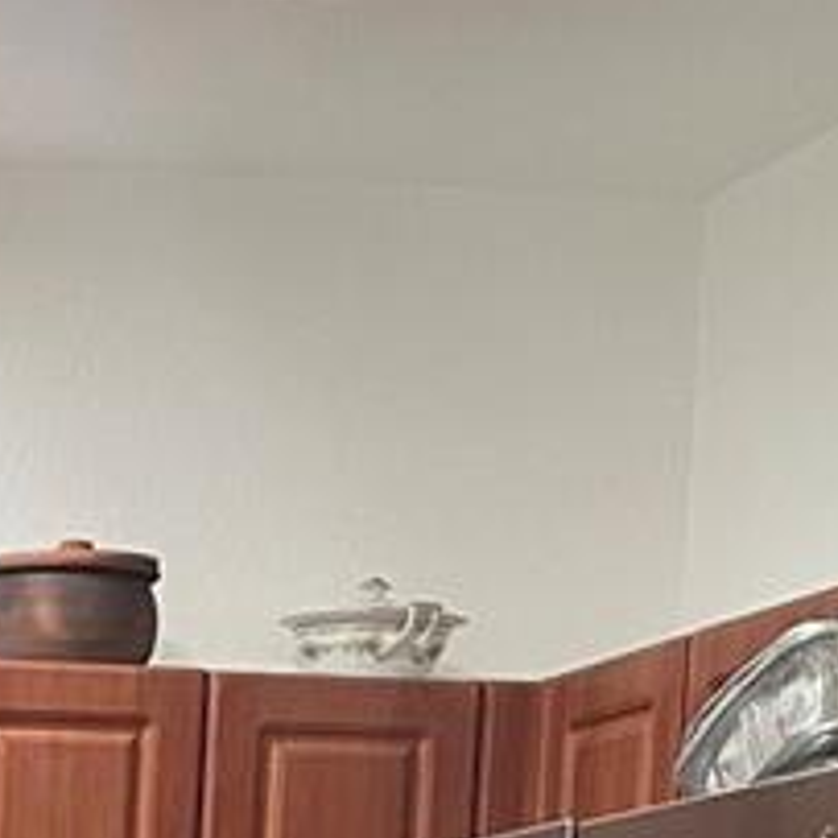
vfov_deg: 11.9
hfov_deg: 12.0
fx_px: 3725
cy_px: 1498
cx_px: -586
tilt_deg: -4.6
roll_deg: -0.9
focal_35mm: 136
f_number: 1.6
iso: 200
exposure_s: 1/60
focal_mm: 5.1
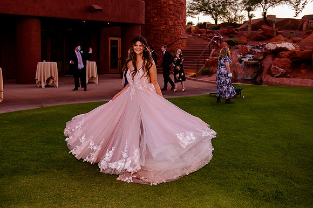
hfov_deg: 45.5
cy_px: 71
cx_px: 140
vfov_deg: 31.0
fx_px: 373
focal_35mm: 43
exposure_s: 1/320
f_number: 3.2
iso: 640
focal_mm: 32
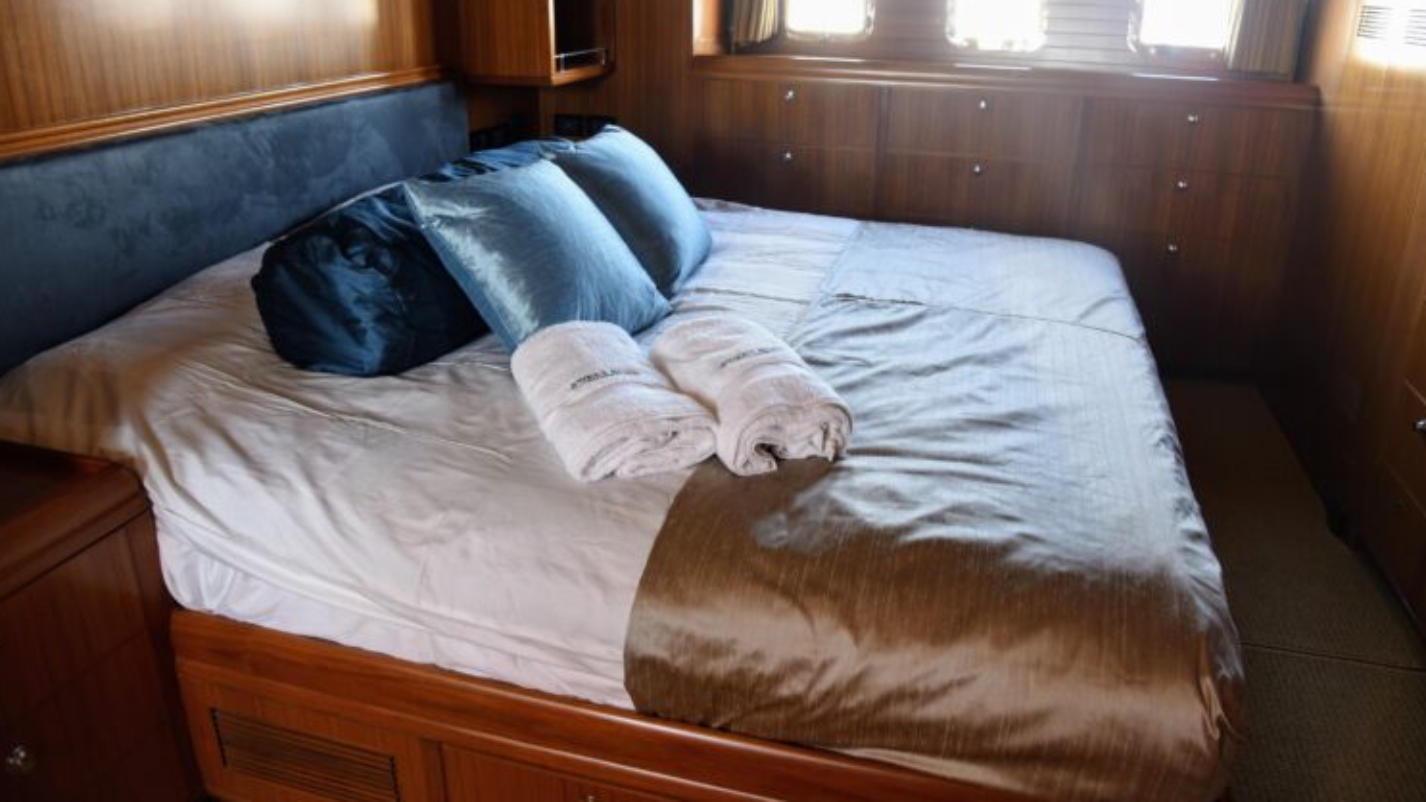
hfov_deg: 71.9
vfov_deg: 44.2
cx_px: 727
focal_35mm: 26
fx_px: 983
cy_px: 326
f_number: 5.6
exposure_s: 1/25
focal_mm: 24
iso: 640
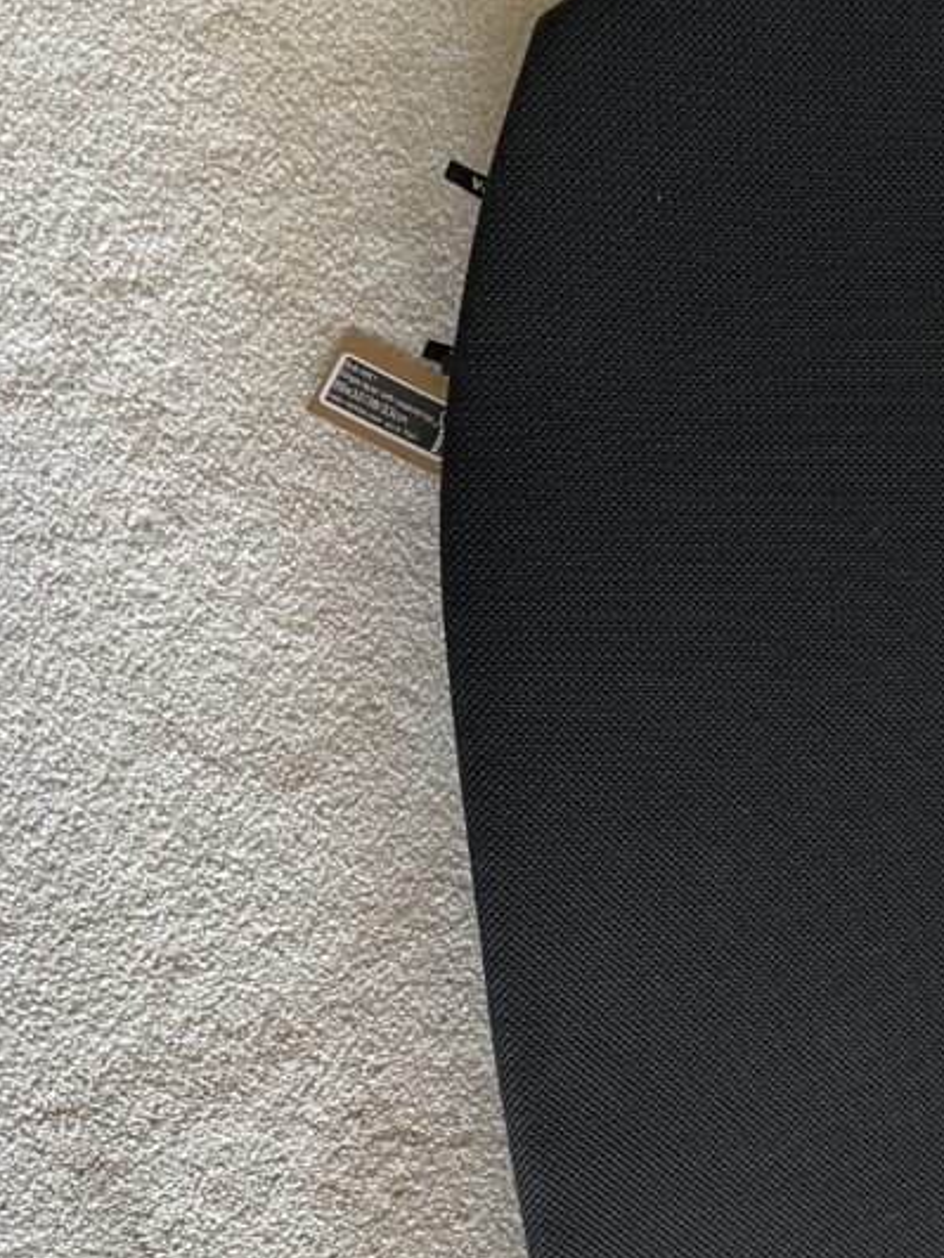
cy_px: 1057
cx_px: 885
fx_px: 1818
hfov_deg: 27.8
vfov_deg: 36.5
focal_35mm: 50
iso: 160
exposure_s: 1/60
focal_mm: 5.1
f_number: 1.6
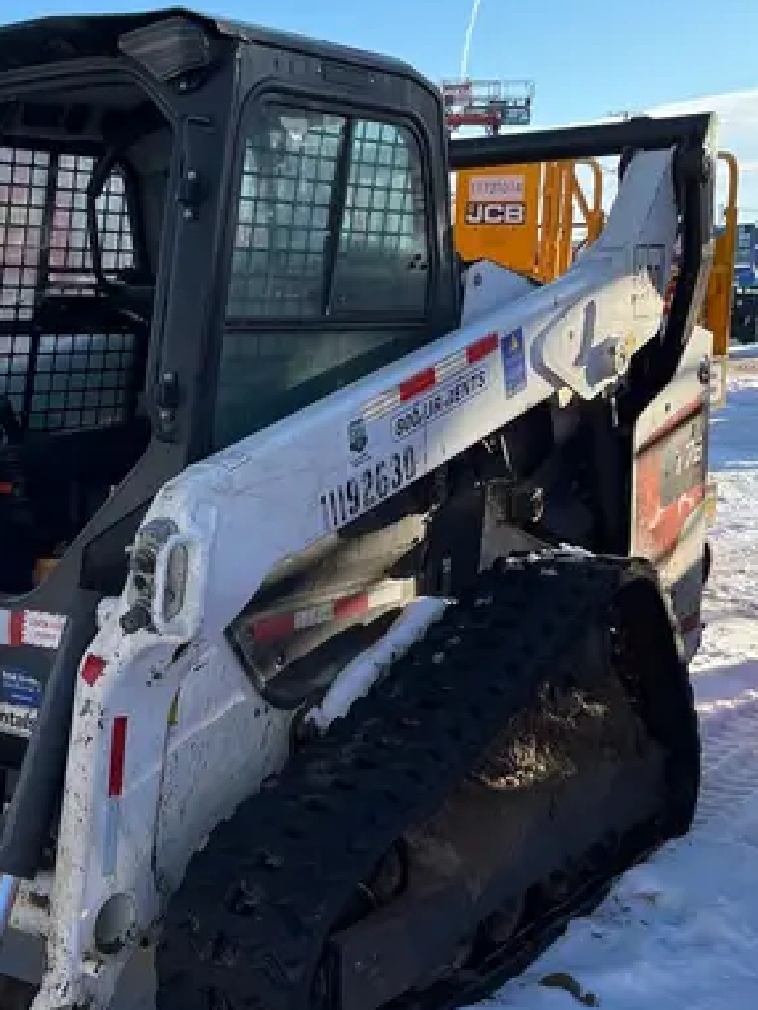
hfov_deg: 28.6
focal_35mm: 50
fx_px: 1459
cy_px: 555
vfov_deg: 38.1
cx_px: 175
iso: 50
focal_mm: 5.1
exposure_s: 1/1776
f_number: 1.6
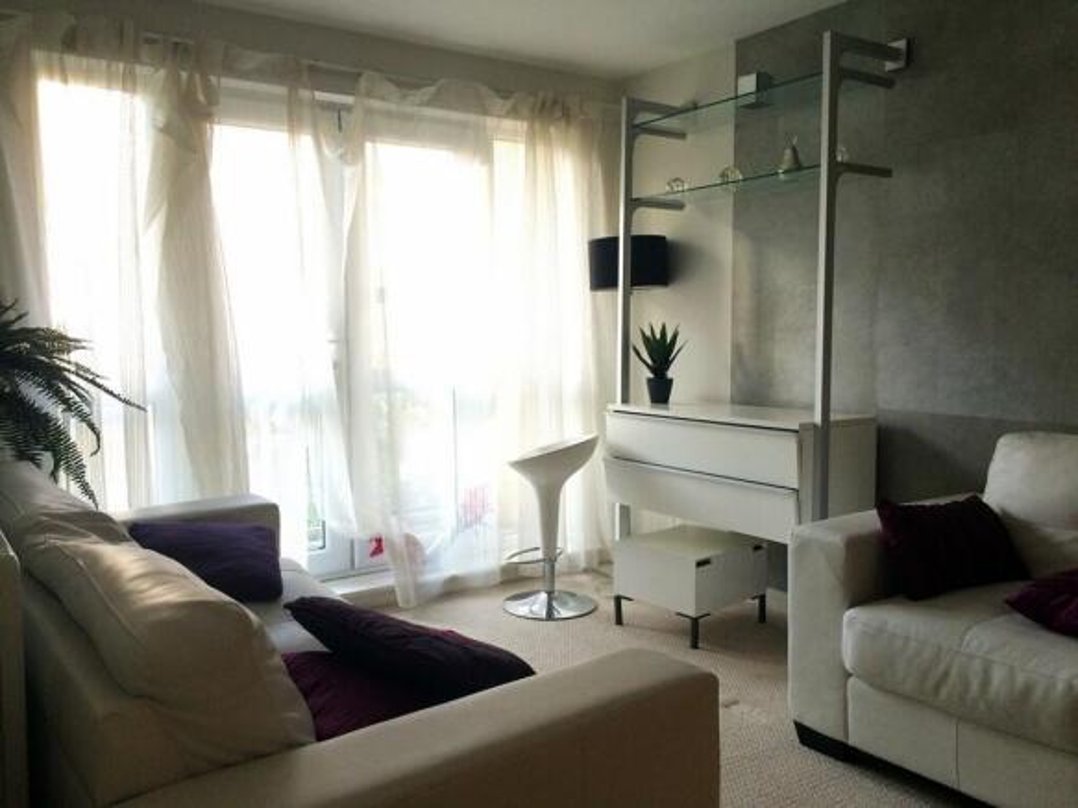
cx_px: 539
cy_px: 404
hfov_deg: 60.0
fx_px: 934
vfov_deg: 46.8
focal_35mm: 30
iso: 100
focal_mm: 4.12
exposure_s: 1/30
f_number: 2.2
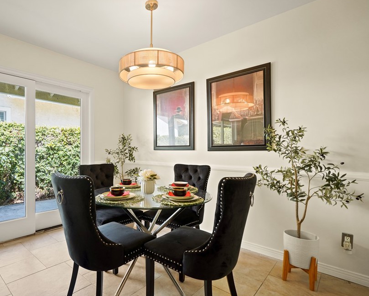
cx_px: 146
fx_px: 208
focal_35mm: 19
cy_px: 151
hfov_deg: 82.2
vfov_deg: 70.9
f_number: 4
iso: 250
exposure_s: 1/30
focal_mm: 16
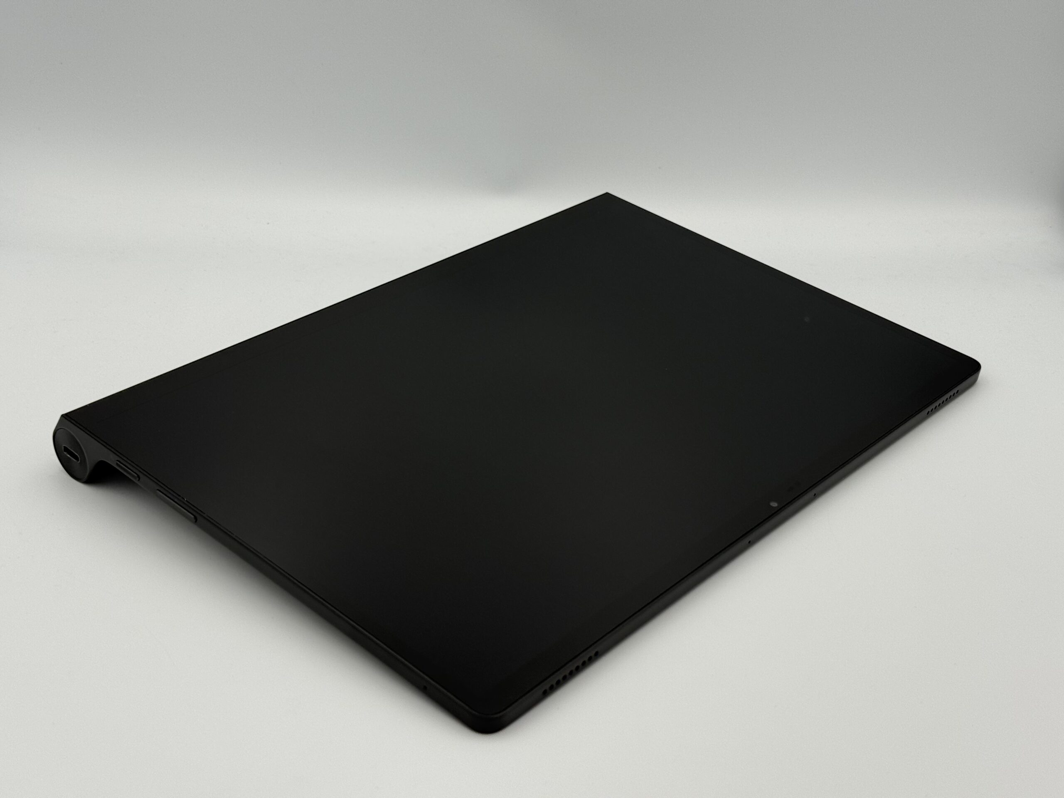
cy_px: 399
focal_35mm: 48
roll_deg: -1.0
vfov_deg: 30.3
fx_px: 1475
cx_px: 532
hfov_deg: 39.7
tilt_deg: -28.1
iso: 64
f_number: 1.78
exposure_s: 1/762
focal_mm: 6.76
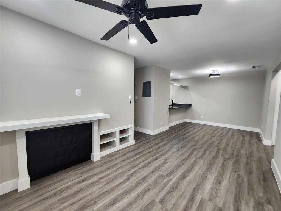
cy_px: 106
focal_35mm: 13
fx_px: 106
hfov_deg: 106.2
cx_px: 140
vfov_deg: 89.9
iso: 200
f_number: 2.2
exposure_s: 1/60.2
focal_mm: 2.2
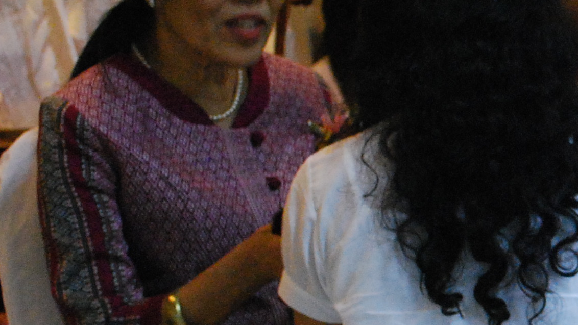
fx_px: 2805
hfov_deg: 11.2
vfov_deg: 6.6
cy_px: 259
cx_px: 895
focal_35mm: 183
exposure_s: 1/25
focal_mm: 34
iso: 1600
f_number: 5.6
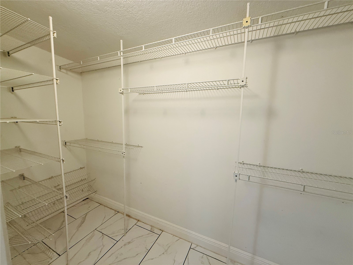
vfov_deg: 85.7
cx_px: 176
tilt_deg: -4.6
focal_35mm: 14
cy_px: 132
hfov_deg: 102.1
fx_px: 143
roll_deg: -1.1
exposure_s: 1/120
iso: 250
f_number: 2.2
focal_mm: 2.22
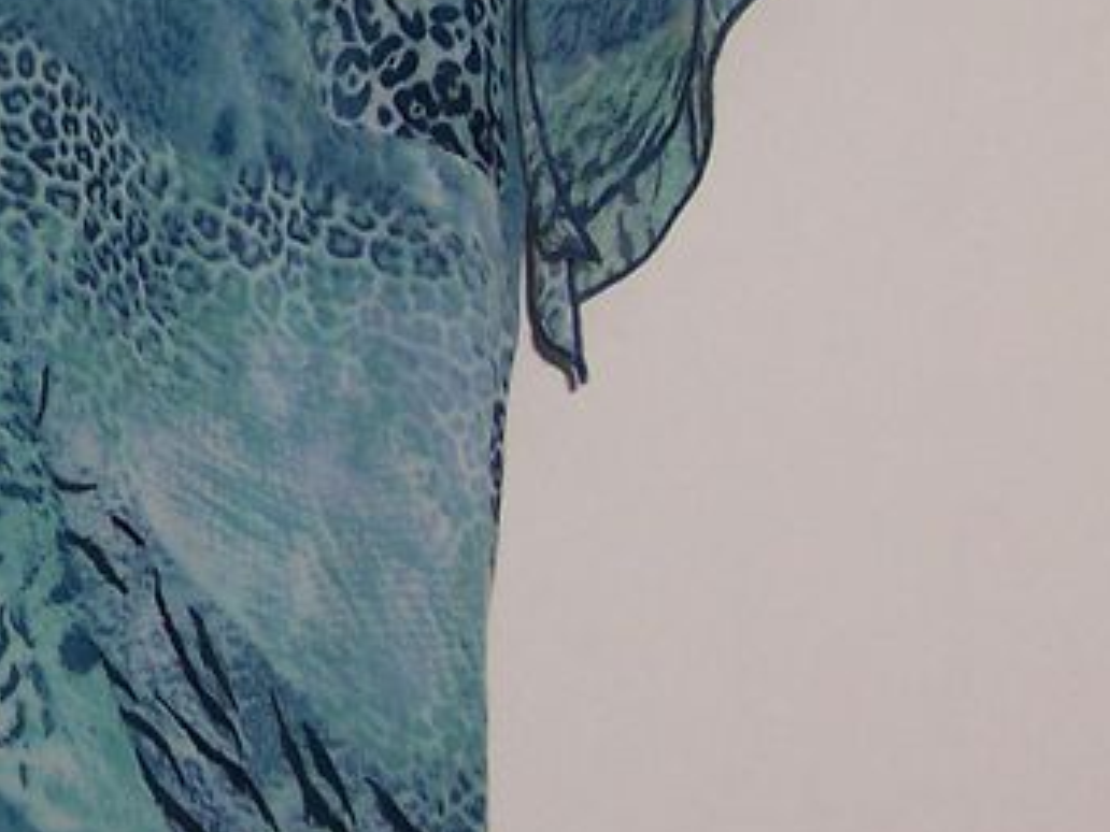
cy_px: -132
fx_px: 6253
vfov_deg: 7.6
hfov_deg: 9.9
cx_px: -458
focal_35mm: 195
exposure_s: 1/60
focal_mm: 10.4
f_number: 3.4
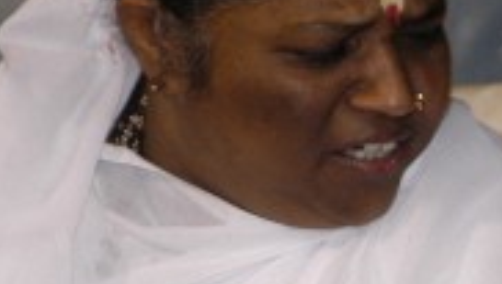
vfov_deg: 2.7
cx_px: 474
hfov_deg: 4.8
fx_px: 6025
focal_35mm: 452
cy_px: 284
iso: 250
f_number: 5.6
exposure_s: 1/60
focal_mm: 82
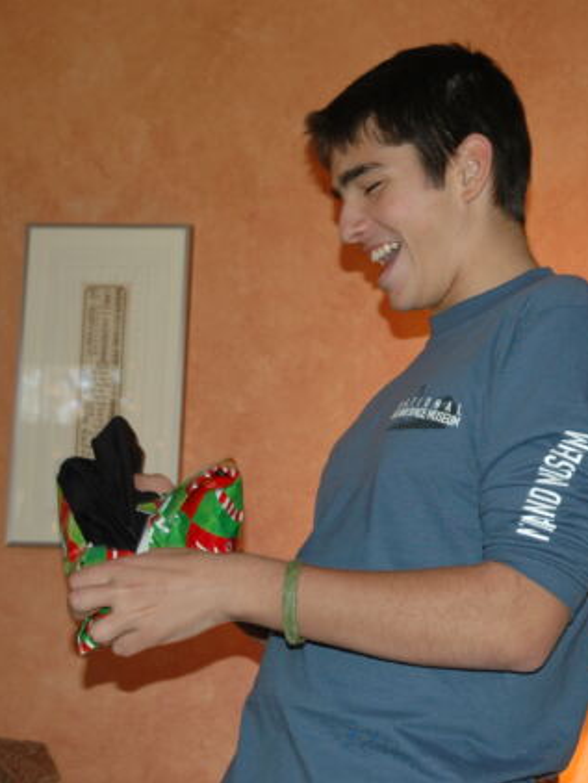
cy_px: 392
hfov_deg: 17.7
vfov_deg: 23.5
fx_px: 1878
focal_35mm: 83
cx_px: 408
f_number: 4.2
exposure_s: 1/60
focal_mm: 38
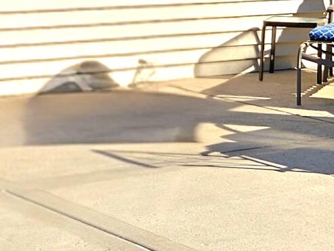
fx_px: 1351
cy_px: -35
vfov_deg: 10.5
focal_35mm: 140
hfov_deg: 14.0
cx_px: 268
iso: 25
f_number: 1.8
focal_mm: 5.4
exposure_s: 1/2500
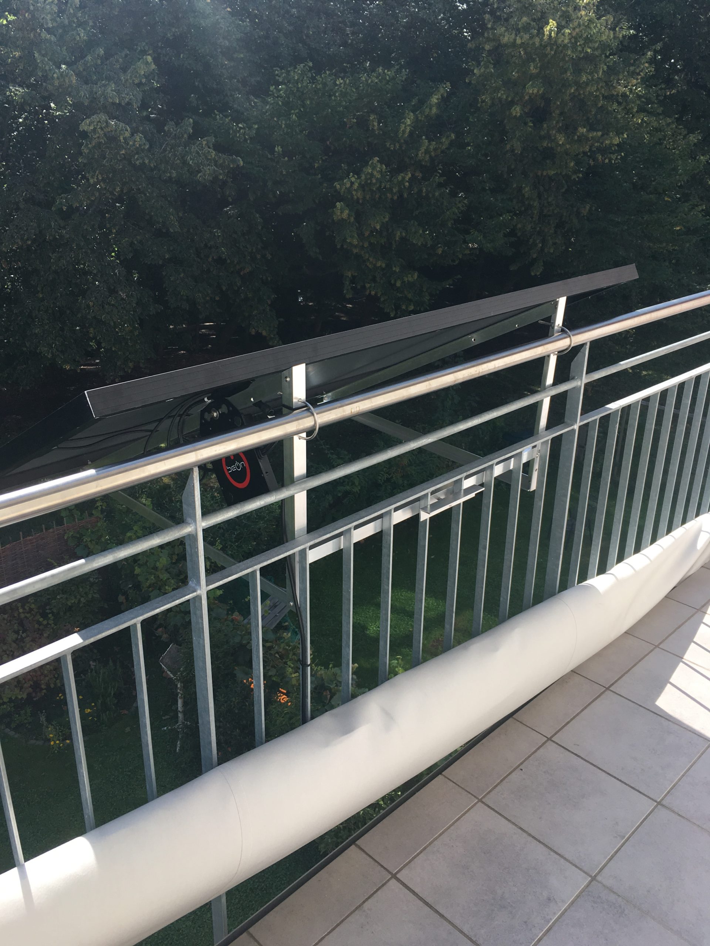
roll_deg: -3.3
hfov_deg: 48.2
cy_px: 473
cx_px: 355
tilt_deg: -21.2
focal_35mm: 29
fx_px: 793
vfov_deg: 61.7
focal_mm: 4.15
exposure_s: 1/620
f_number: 2.2
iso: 25
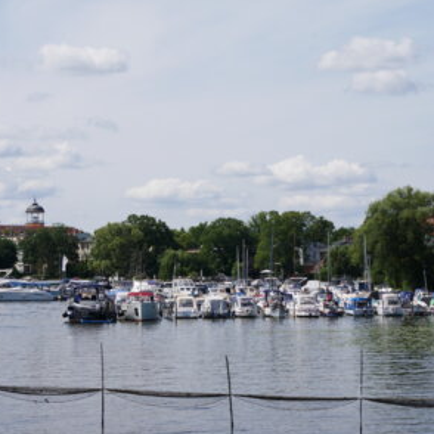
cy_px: 218
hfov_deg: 17.2
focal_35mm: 101
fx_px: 1433
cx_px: 214
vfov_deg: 17.2
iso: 200
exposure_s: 1/500
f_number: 10
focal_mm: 42
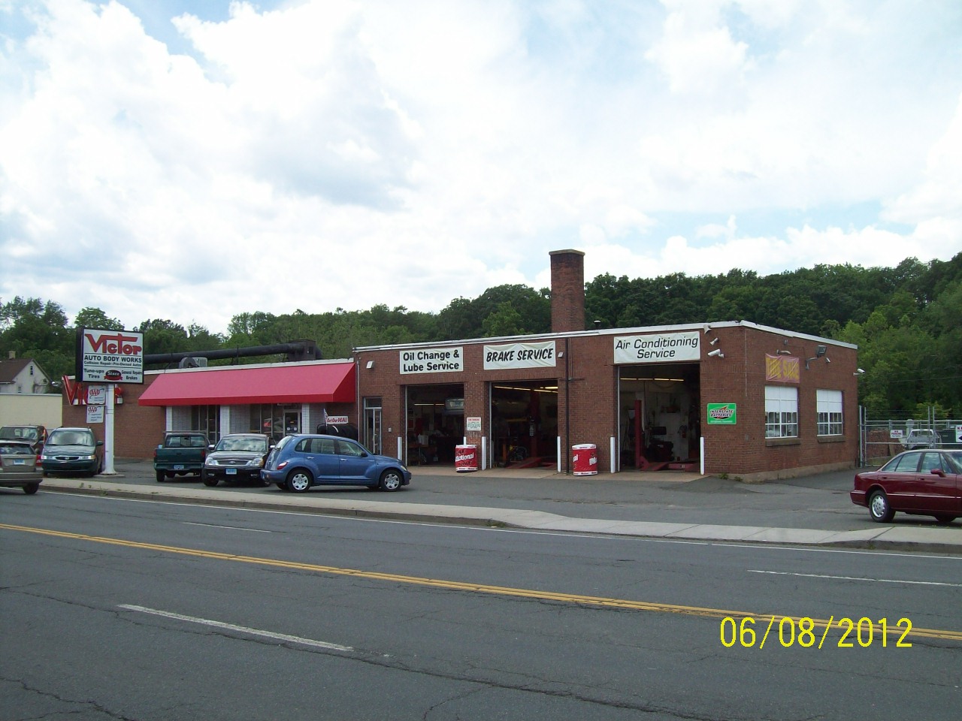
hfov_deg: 51.4
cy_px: 360
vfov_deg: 39.7
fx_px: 1000
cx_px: 481
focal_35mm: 36
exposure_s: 1/323
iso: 80
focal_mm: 6
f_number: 4.8
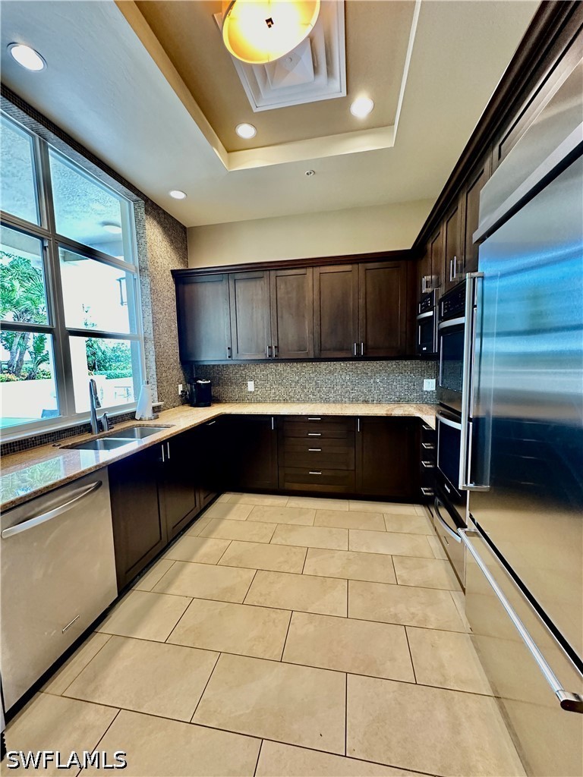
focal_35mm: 14
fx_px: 314
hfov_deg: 85.7
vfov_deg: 102.1
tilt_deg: -4.9
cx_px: 292
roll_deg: +0.3
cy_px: 388
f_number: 2.2
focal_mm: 2.22
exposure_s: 1/55
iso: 400
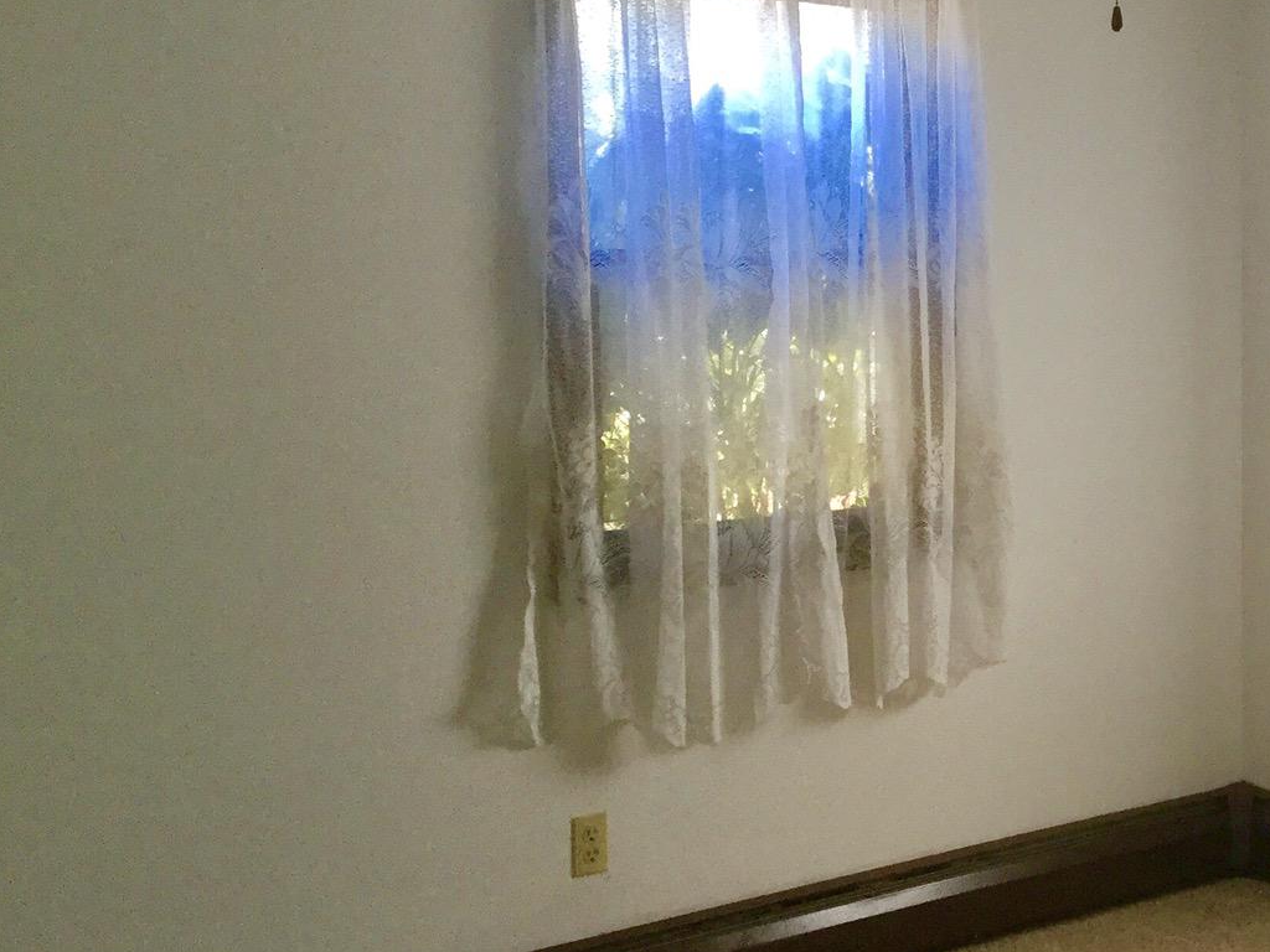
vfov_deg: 23.7
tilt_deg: -4.6
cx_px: 1186
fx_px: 2275
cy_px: 467
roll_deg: +0.7
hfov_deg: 29.7
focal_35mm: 62
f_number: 2.4
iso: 64
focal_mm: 3.3
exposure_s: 1/30
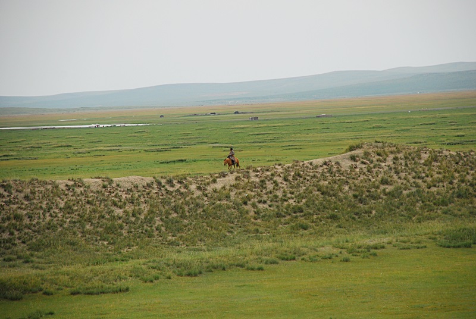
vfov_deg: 6.8
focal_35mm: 202
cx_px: 238
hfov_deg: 10.1
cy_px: 160
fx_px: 2681
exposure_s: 1/500
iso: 400
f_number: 6.3
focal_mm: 135
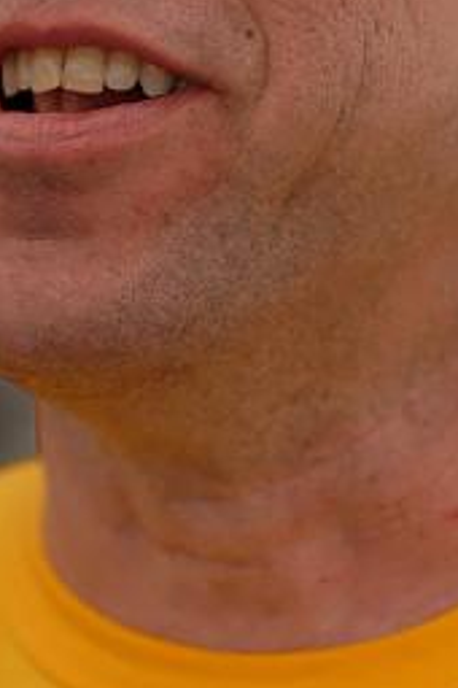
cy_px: 232
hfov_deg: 2.5
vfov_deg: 3.7
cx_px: 148
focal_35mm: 556
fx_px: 10617
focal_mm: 135
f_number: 2
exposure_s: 1/2500
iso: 200
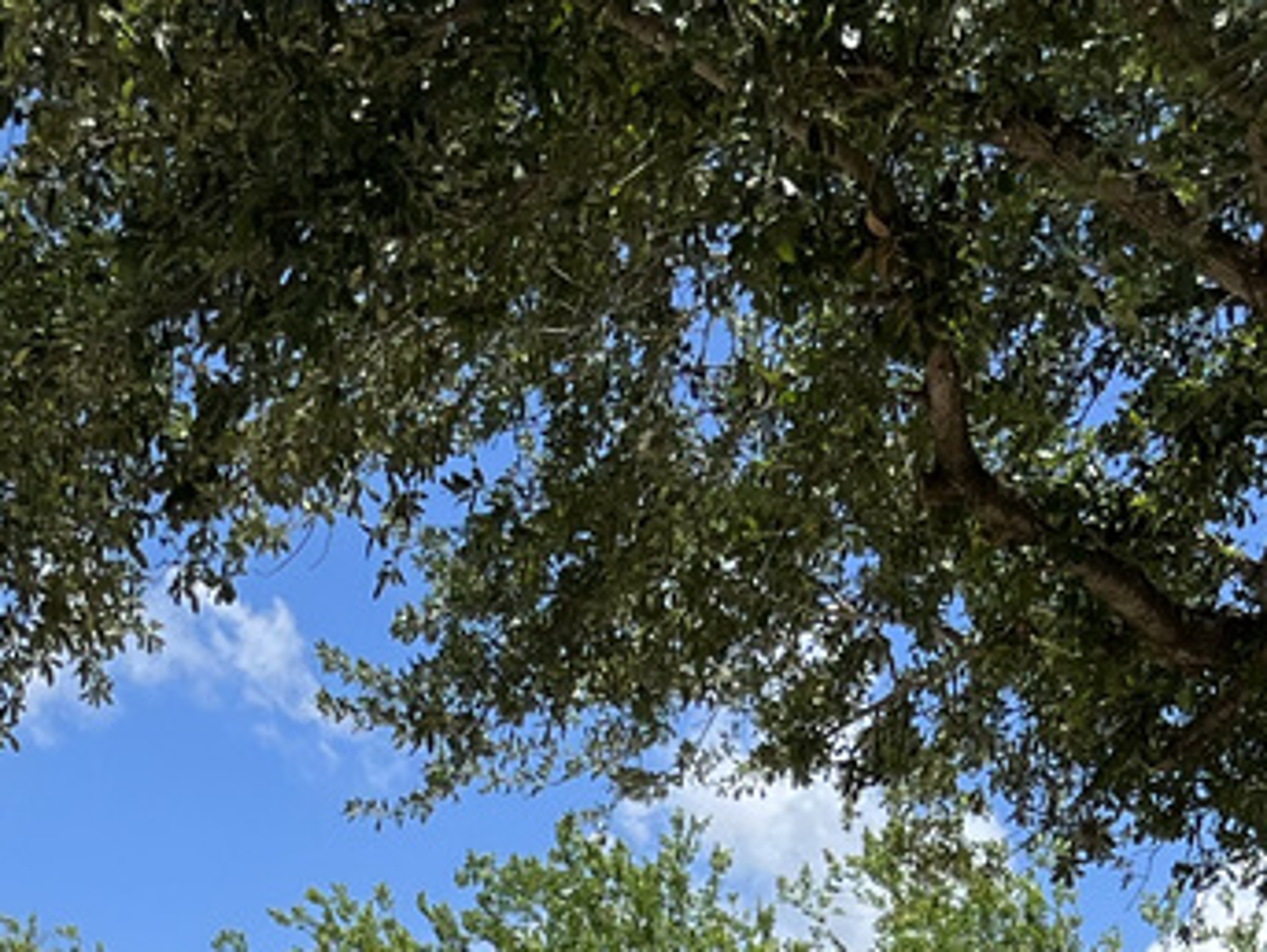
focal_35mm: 109
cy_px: 1779
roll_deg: -2.7
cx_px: 443
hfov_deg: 18.0
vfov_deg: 12.3
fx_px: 3994
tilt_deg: +1.2
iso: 50
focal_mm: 5.1
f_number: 1.6
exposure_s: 1/4310
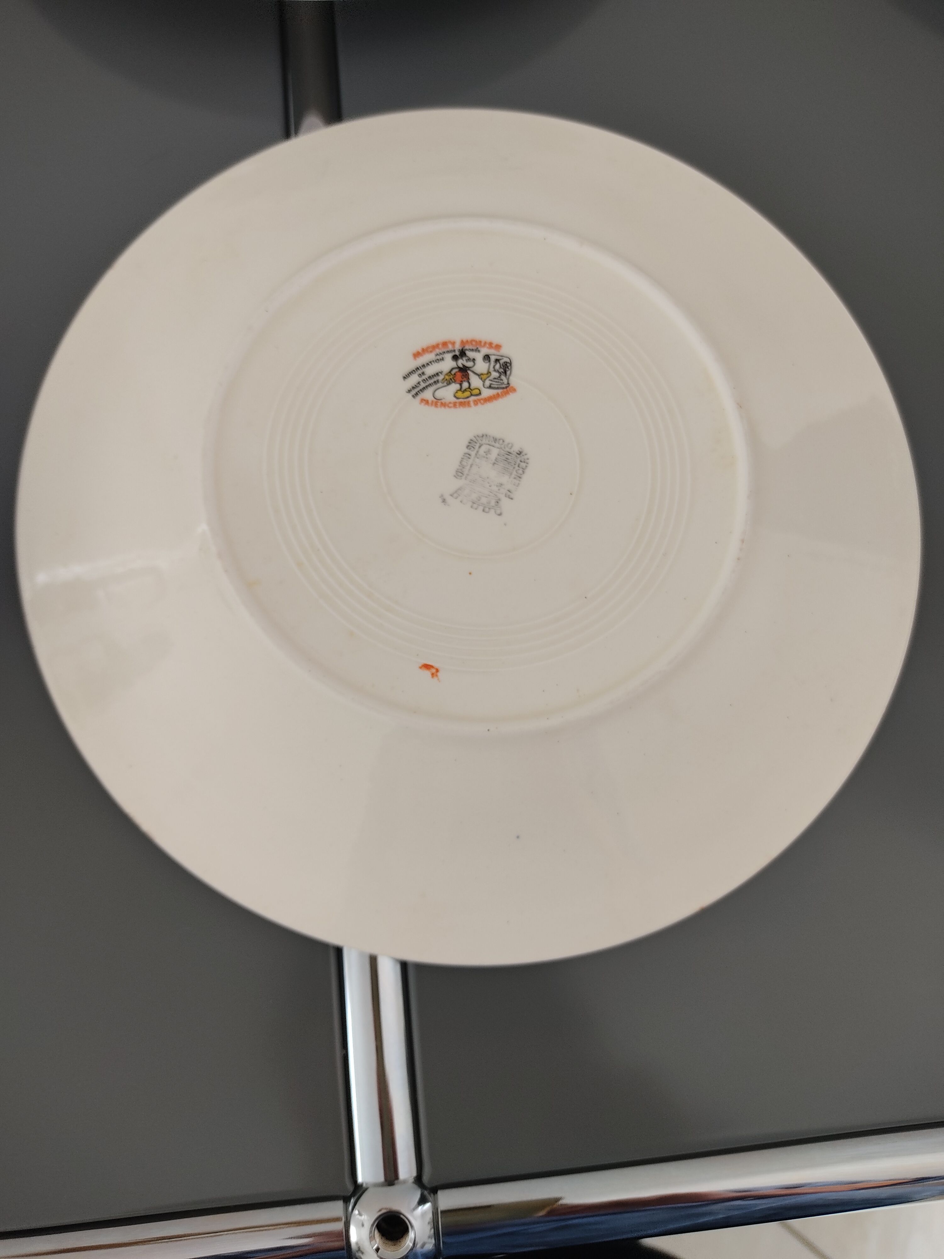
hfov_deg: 53.1
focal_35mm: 26
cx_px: 472
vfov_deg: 67.3
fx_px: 945
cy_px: 630
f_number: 1.79
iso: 238
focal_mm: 4.74
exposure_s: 1/33
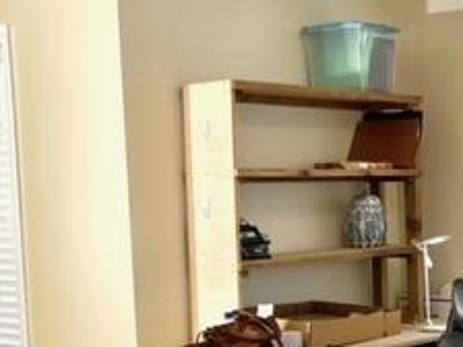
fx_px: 1070
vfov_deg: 18.3
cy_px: 269
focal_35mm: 80
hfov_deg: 22.9
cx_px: 513
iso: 80
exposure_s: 1/120
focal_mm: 3.99
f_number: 1.8
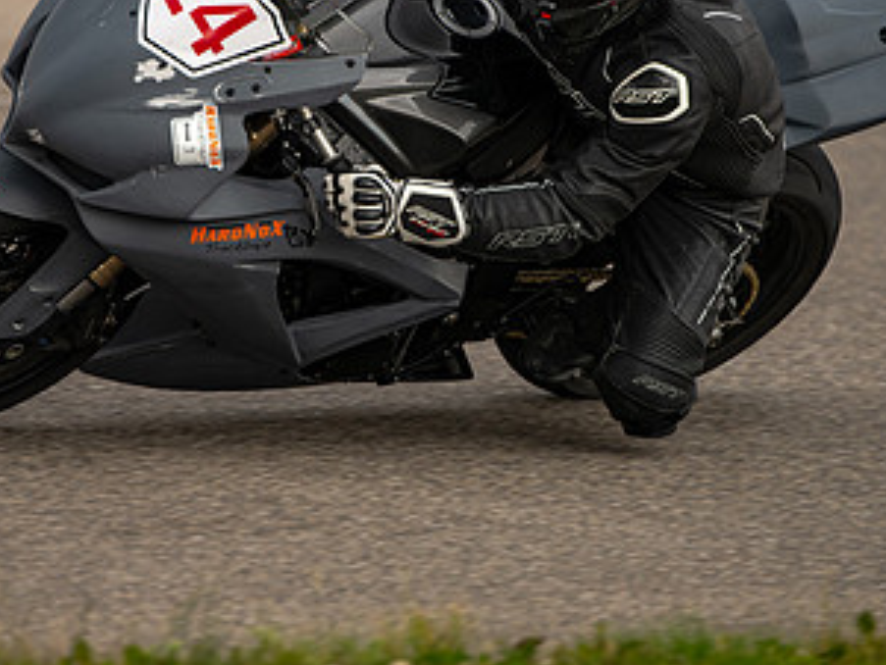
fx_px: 10626
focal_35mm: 415
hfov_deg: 4.8
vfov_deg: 3.6
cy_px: 178
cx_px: 376
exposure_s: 1/1250
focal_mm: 200
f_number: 2.8
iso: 110
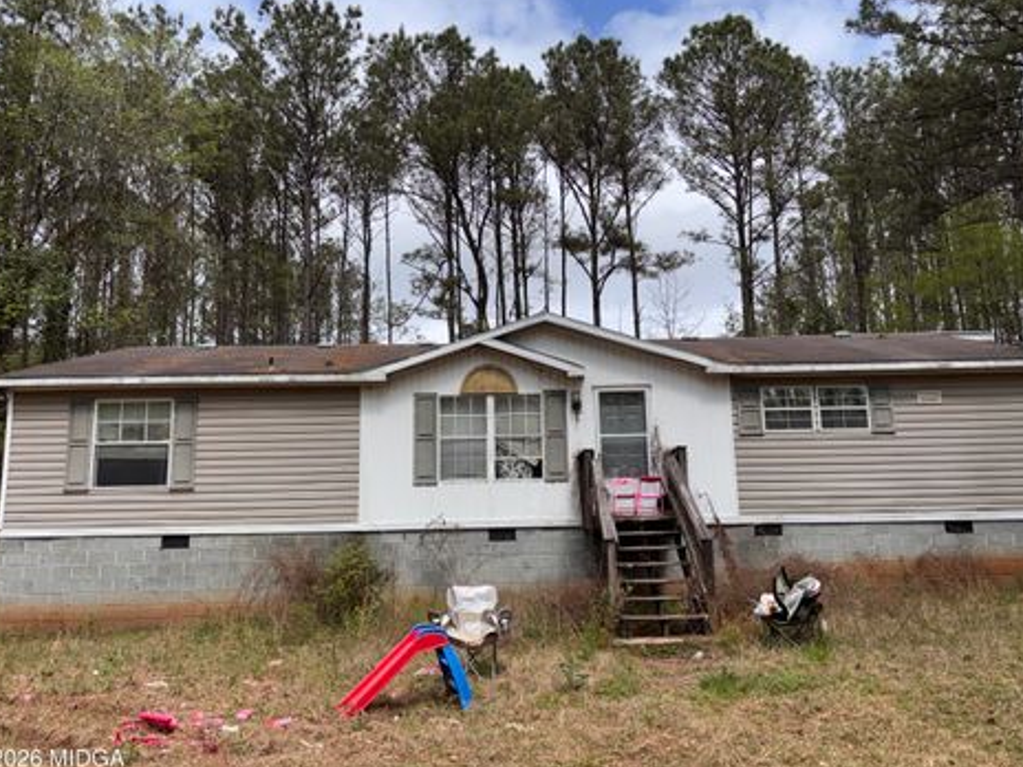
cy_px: 382
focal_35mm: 28
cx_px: 523
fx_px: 827
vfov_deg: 49.7
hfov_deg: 63.4
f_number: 1.6
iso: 50
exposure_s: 1/2778
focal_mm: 5.96
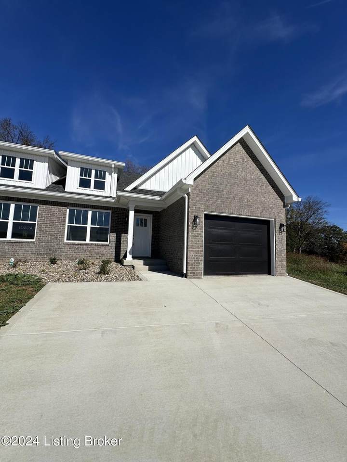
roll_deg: -2.7
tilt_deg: +6.8
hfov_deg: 85.7
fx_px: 187
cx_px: 174
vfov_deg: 102.1
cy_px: 231
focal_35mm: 14
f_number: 2.2
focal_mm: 2.22
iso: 50
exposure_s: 1/5051
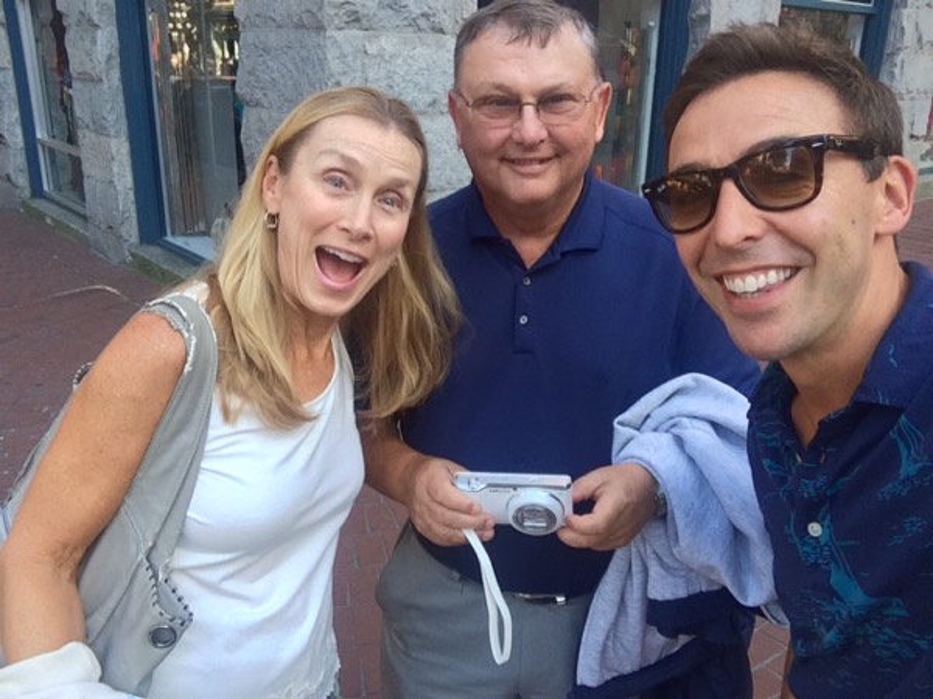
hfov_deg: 55.4
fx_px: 889
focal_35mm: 33
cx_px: 466
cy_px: 350
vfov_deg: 42.9
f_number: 2.4
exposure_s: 1/120
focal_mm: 2.15
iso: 64
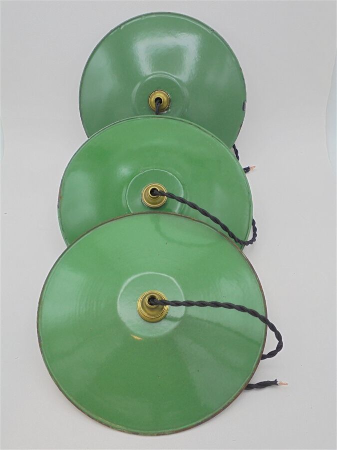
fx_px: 441
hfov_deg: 41.8
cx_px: 168
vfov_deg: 54.0
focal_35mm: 34
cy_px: 225
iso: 100
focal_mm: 6.1
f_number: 4
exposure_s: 1/30
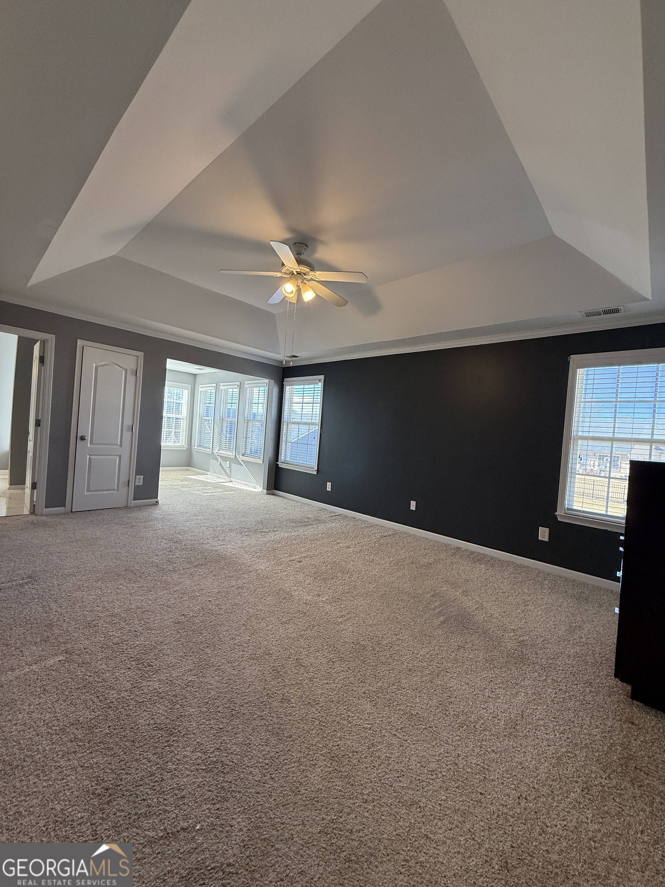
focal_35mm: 14
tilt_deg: -1.1
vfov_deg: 102.1
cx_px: 332
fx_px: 359
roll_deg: -4.9
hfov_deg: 85.7
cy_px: 444
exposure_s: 1/120
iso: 125
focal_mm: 2.22
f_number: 2.2
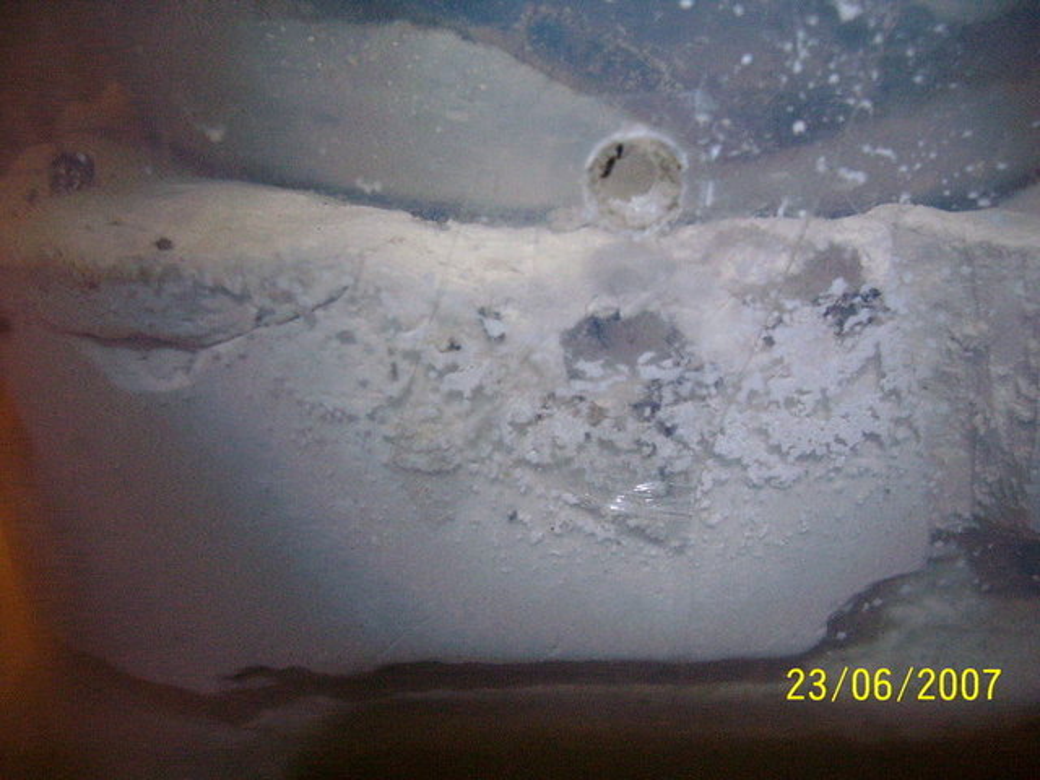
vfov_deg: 41.8
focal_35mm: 34
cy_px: 390
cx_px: 520
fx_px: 1021
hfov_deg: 54.0
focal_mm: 5.6
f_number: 2.7
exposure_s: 1/90
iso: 400
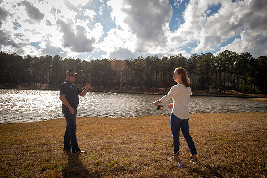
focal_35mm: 28
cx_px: 134
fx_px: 208
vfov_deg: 46.4
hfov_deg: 65.5
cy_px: 89
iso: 50
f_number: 5.6
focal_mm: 28
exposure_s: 1/320
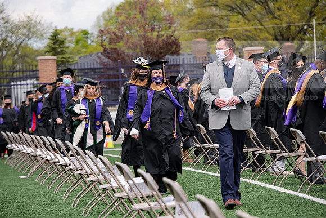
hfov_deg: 11.7
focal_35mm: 175
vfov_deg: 7.9
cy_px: 109
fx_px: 1585
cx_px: 163
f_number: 5.6
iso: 250
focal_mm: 175
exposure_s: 1/640
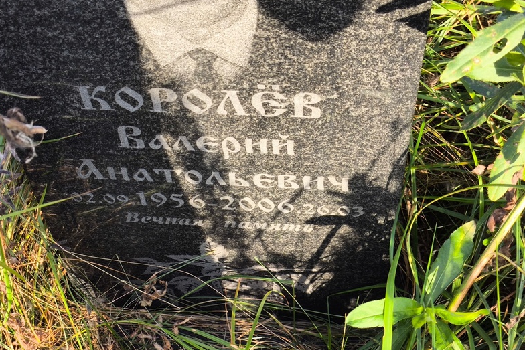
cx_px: 261
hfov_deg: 37.5
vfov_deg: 25.5
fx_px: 773
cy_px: 163
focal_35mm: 53
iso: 50
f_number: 1.7
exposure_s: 1/225
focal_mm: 4.71
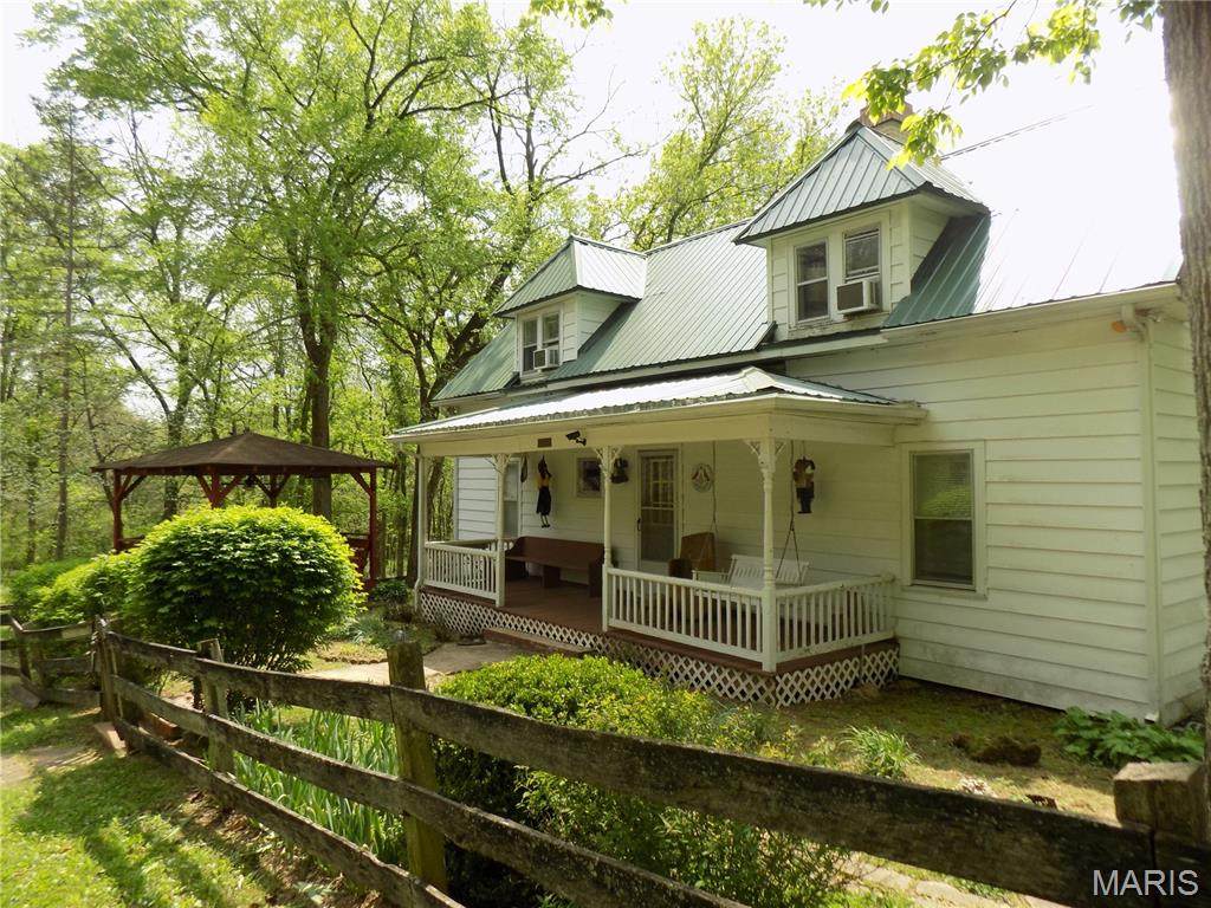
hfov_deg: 73.9
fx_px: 805
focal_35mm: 23
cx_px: 606
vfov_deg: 58.9
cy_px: 454
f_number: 3.1
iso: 80
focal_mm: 4
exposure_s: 1/500
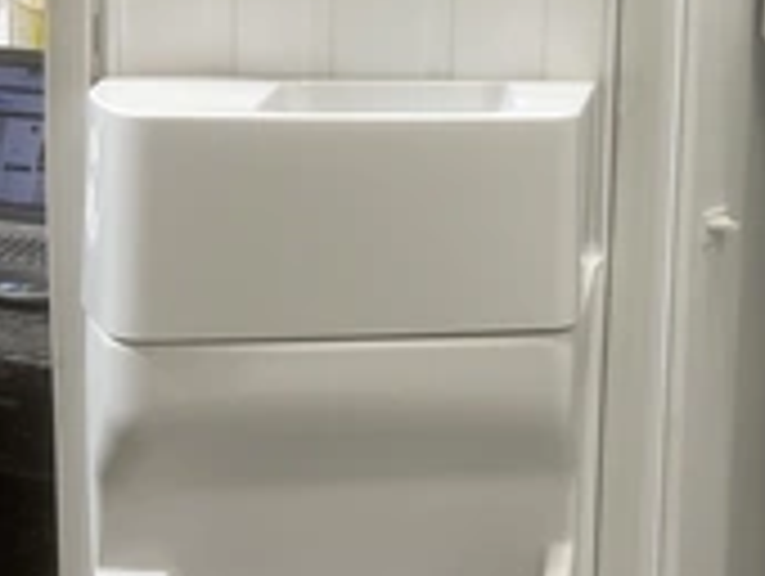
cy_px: 36
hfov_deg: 29.3
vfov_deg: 23.3
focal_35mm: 61
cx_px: 788
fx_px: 1350
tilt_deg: -4.9
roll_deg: -2.4
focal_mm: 5.1
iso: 80
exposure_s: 1/60
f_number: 1.6
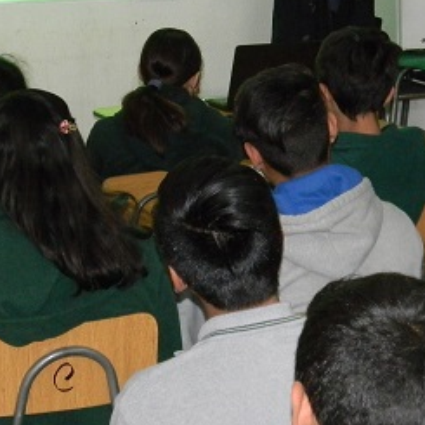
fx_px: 1681
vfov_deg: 14.4
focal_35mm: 121
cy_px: 132
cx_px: 288
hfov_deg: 14.4
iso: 382
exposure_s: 1/30
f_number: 4.1
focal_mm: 10.1
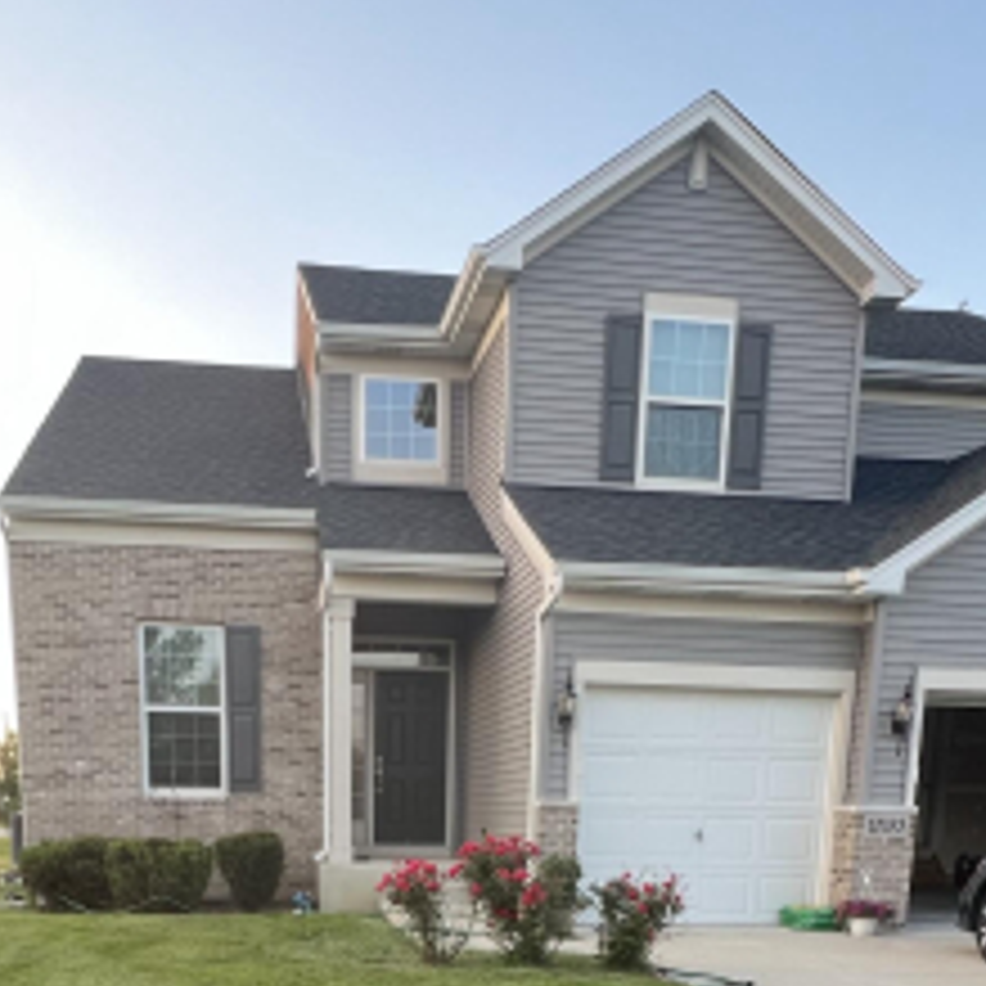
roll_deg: -0.9
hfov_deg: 47.0
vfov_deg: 38.8
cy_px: 1090
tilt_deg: -14.3
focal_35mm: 35
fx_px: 1128
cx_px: 412
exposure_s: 1/99
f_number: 1.8
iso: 64
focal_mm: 1.57
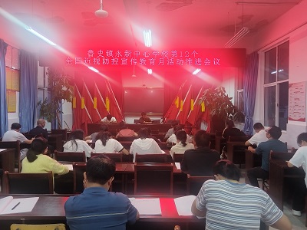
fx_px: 231
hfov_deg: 67.3
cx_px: 154
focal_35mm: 26
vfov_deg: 53.1
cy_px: 115
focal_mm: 4.95
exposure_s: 1/33.3
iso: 1038
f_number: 1.9
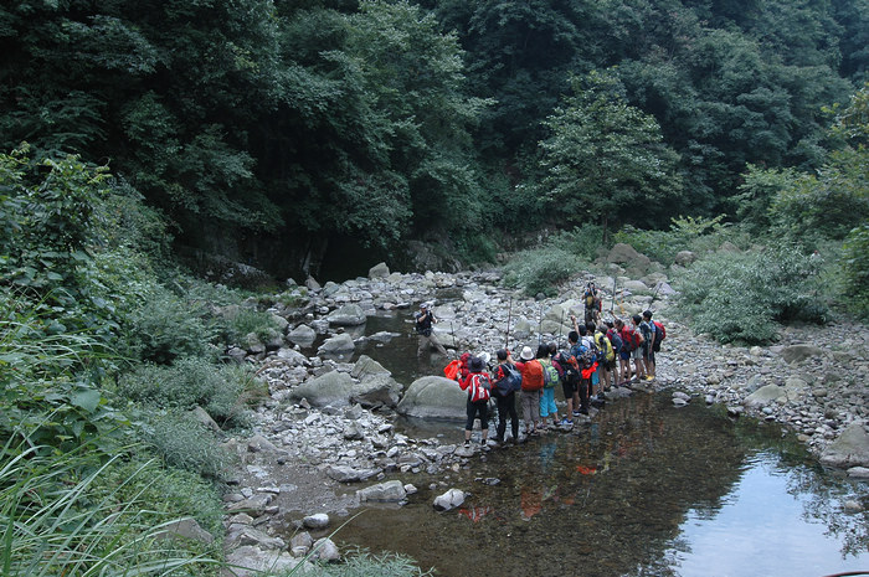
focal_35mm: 36
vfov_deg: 36.8
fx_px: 868
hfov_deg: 53.2
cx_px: 434
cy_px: 288
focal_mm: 24
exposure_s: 1/60
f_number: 6.3
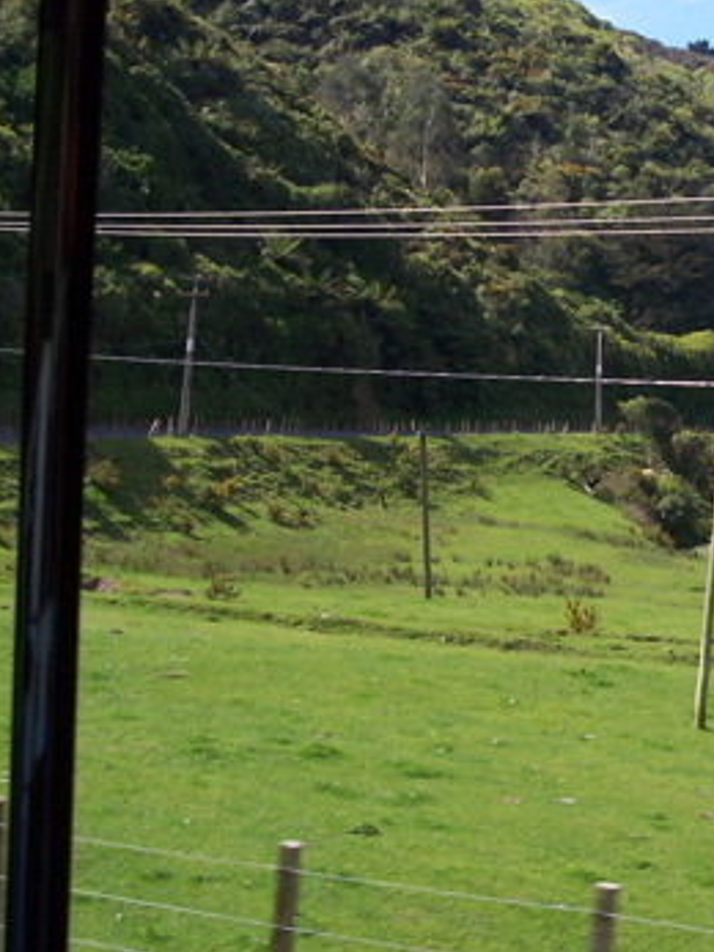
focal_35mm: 70
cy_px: 385
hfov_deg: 20.3
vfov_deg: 27.7
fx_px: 1926
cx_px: 737
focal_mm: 8
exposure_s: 1/350
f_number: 4.8
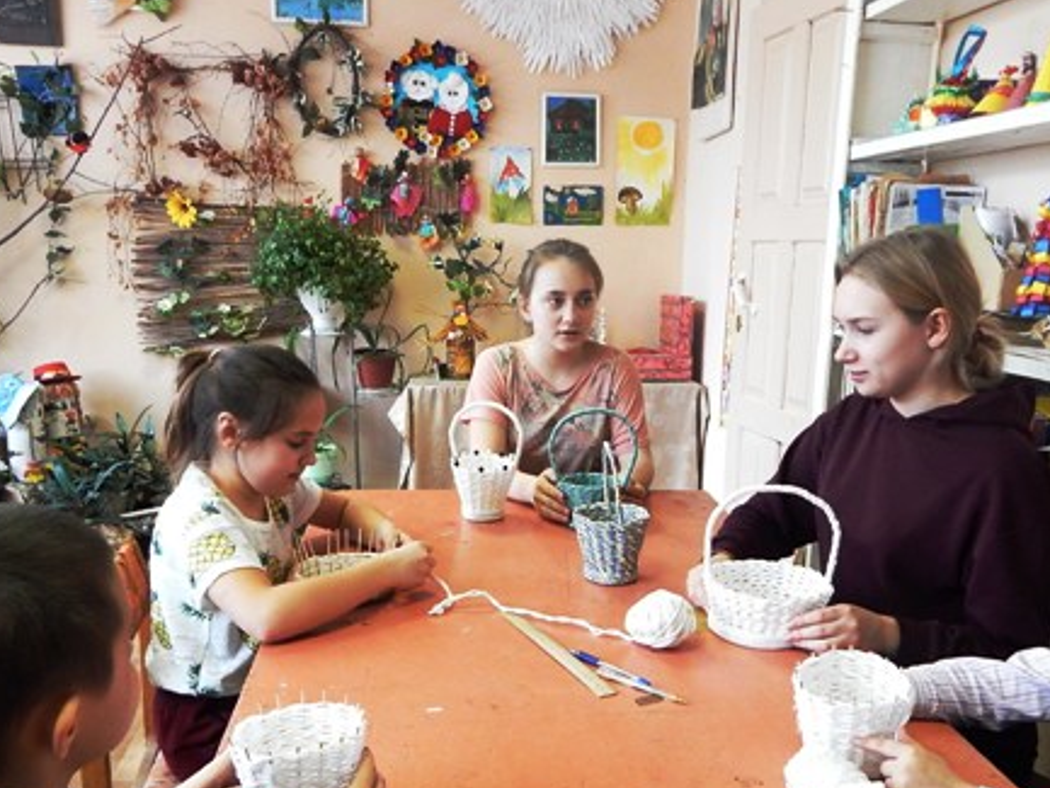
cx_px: 550
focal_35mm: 34
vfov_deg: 41.4
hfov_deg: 53.9
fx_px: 1032
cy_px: 509
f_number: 3
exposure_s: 1/30
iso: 400
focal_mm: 4
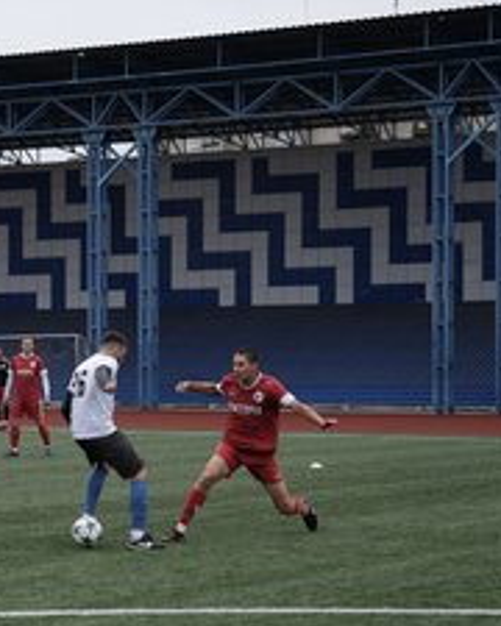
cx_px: 50
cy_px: 363
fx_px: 2169
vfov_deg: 16.4
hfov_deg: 13.1
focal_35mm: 117
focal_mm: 70
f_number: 2.8
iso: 250
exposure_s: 1/2000
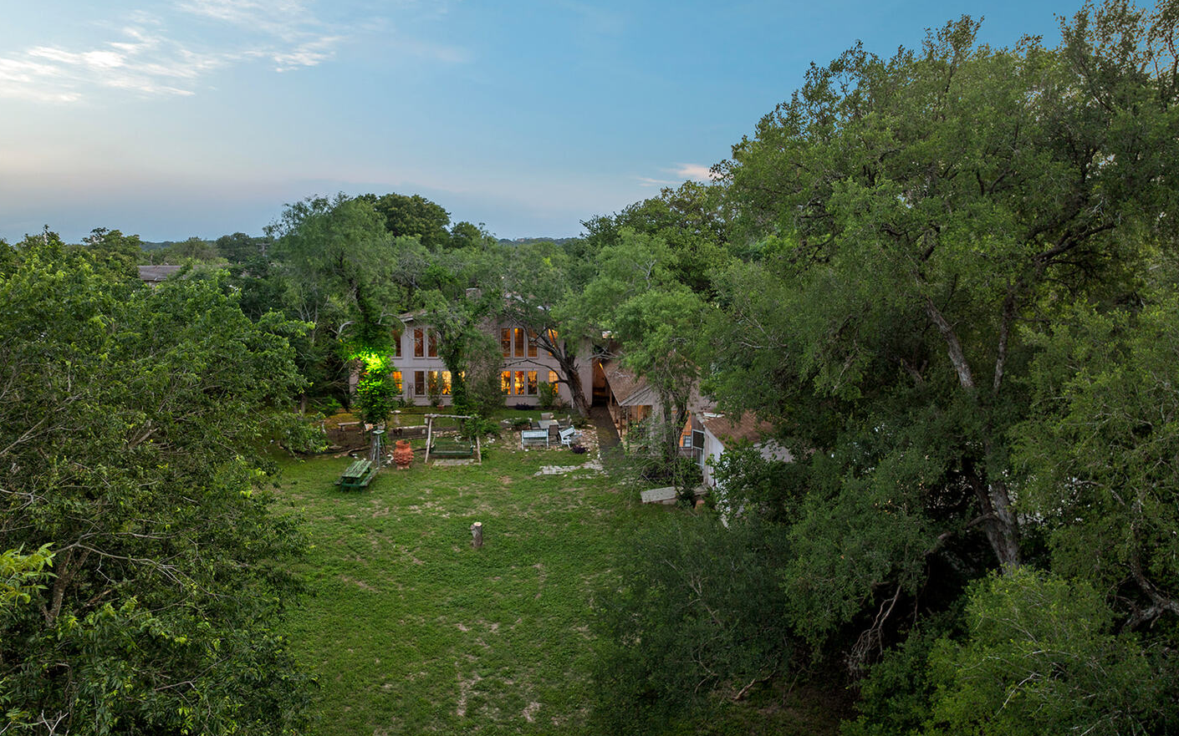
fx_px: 835
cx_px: 590
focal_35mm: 26
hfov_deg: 70.4
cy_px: 368
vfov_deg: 47.6
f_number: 2.8
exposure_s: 1/15
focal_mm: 12.29
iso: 320
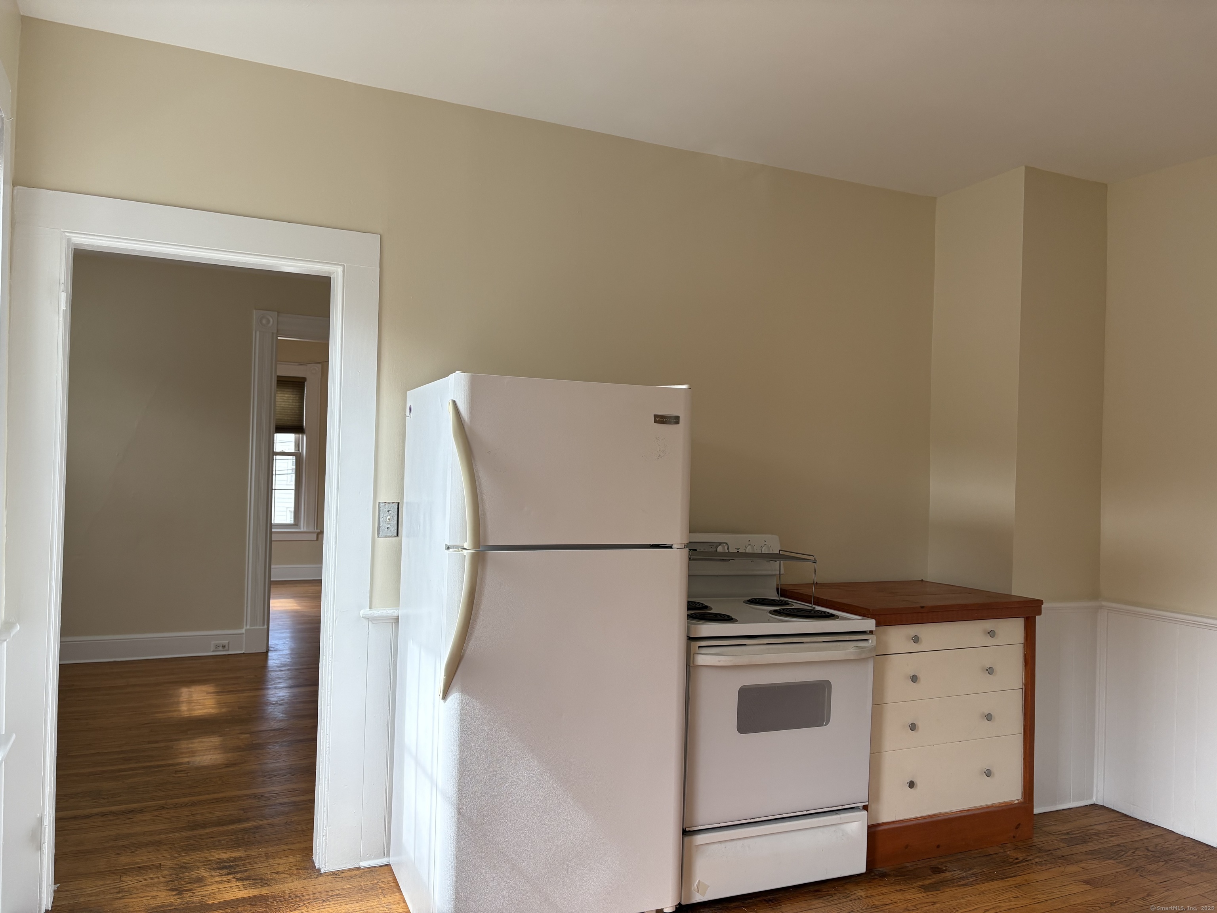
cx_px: 608
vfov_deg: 53.1
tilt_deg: +0.4
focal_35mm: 26
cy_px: 456
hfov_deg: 67.3
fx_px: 914
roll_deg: -1.0
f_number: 1.6
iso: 64
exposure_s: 1/259
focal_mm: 5.96
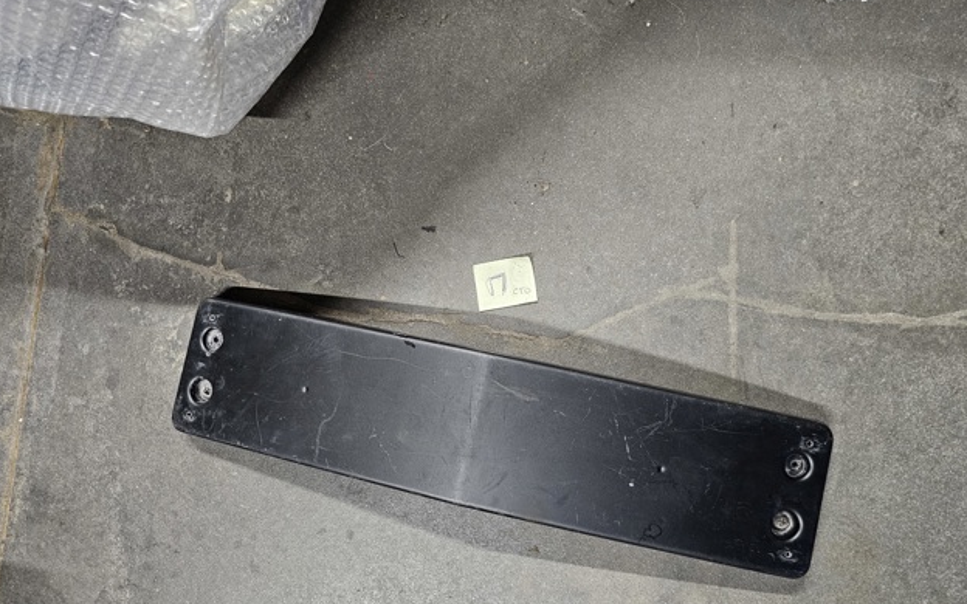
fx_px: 659
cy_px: 361
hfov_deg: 72.5
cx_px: 490
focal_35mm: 25
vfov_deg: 49.0
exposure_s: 1/33.3
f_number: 1.7
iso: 500
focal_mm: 6.3
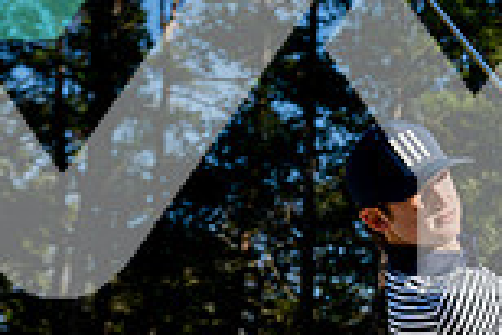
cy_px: 519
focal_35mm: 158
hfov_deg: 12.6
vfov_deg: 8.5
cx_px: 619
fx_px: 2205
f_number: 4
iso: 100
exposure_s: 1/1000
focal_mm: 42
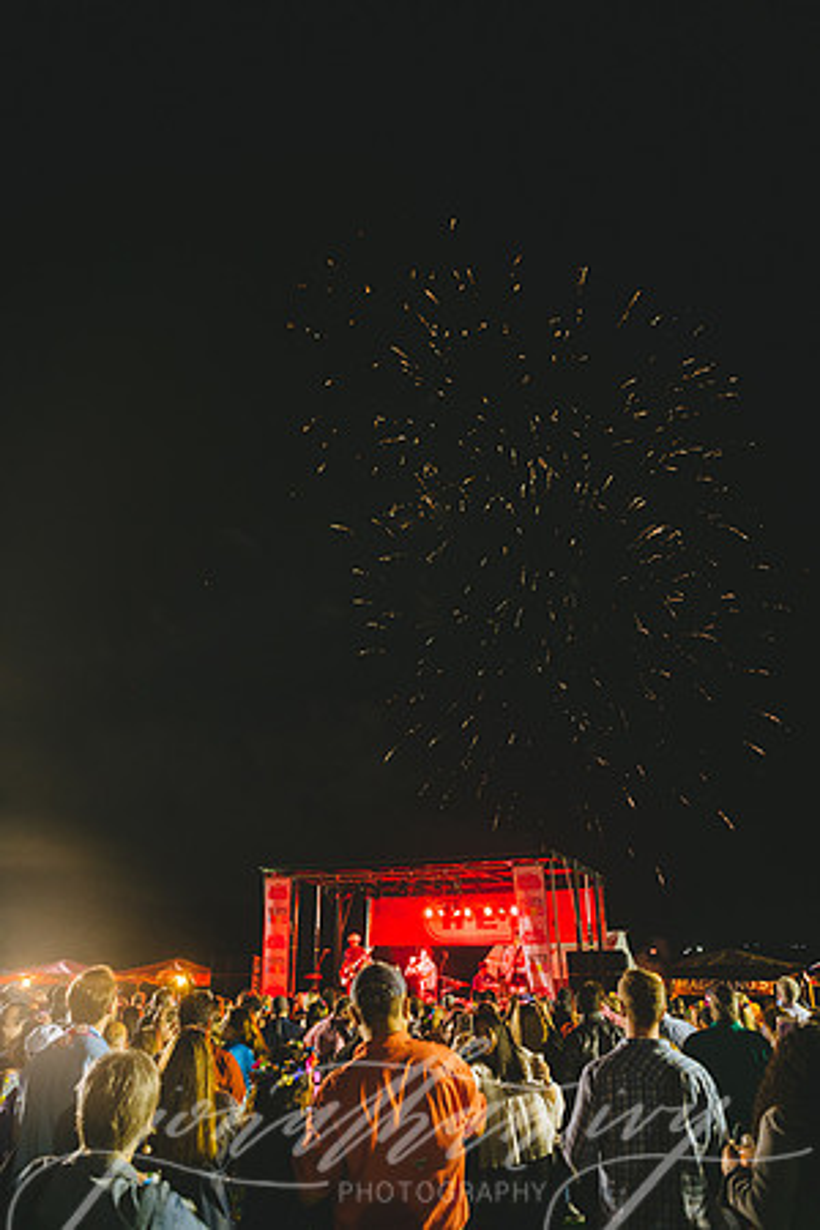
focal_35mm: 24
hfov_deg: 53.1
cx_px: 410
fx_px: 820
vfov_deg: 73.7
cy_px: 615
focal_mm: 24
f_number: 2.8
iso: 640
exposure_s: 1/60
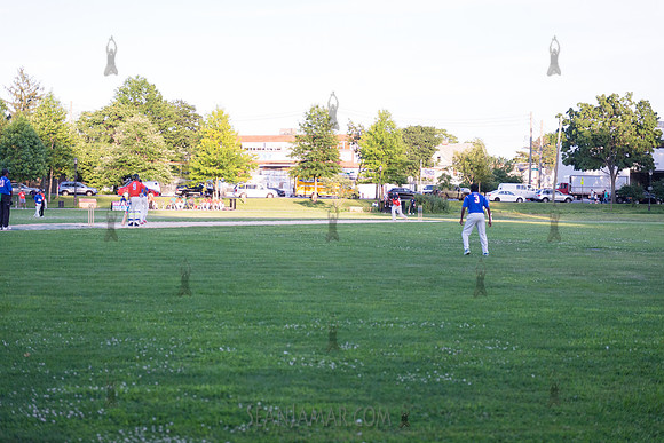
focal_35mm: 60
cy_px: 222
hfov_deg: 33.4
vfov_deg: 22.6
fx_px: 1107
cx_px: 332
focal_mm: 60
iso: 1600
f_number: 2.8
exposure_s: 1/3200
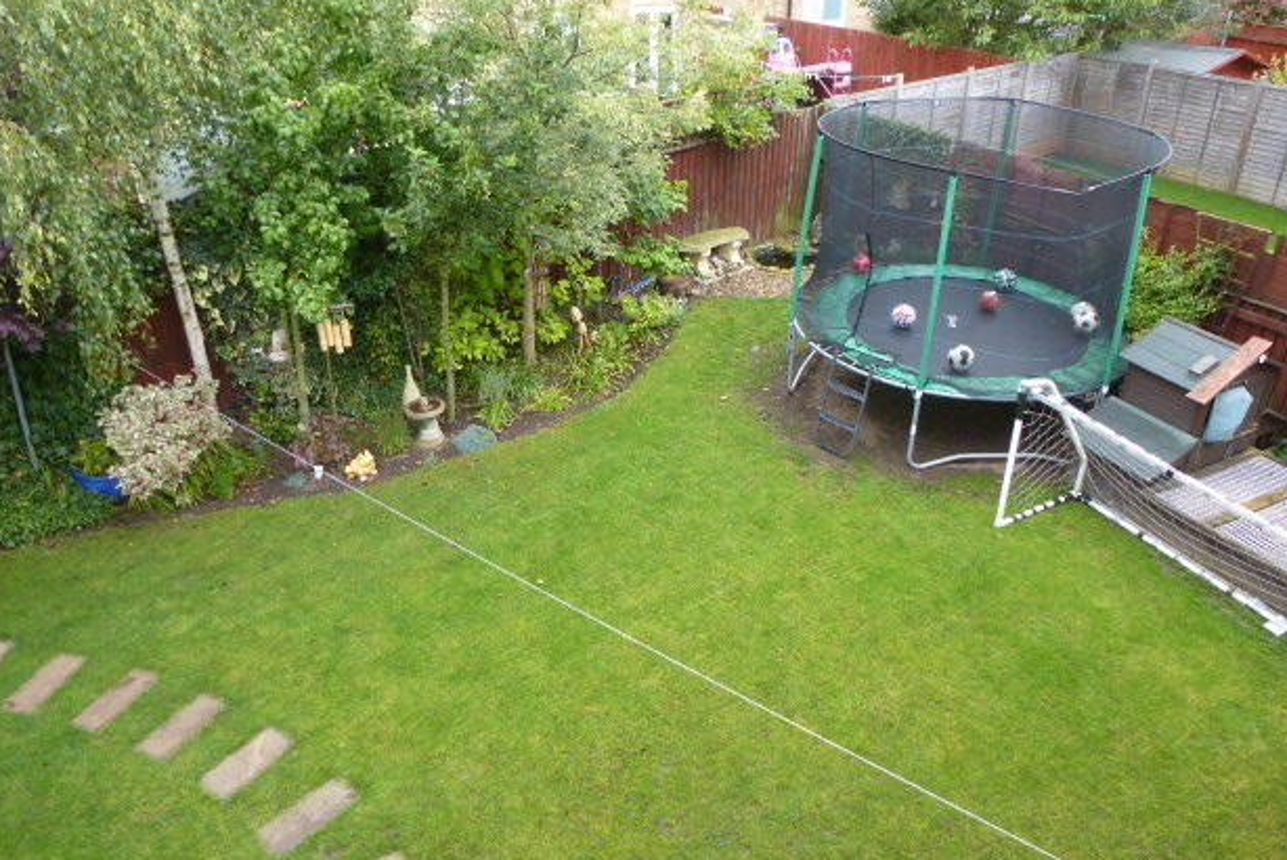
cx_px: 618
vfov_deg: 49.6
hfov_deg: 69.3
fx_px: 930
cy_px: 394
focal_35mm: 26
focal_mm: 4.3
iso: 160
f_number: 3.3
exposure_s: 1/60
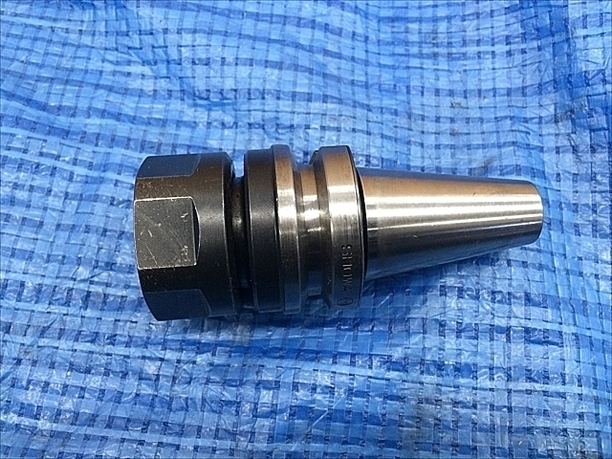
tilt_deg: -70.4
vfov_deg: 48.2
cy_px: 230
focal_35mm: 29
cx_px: 306
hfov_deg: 61.7
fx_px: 513
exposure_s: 1/30
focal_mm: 4.15
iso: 160
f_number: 2.2
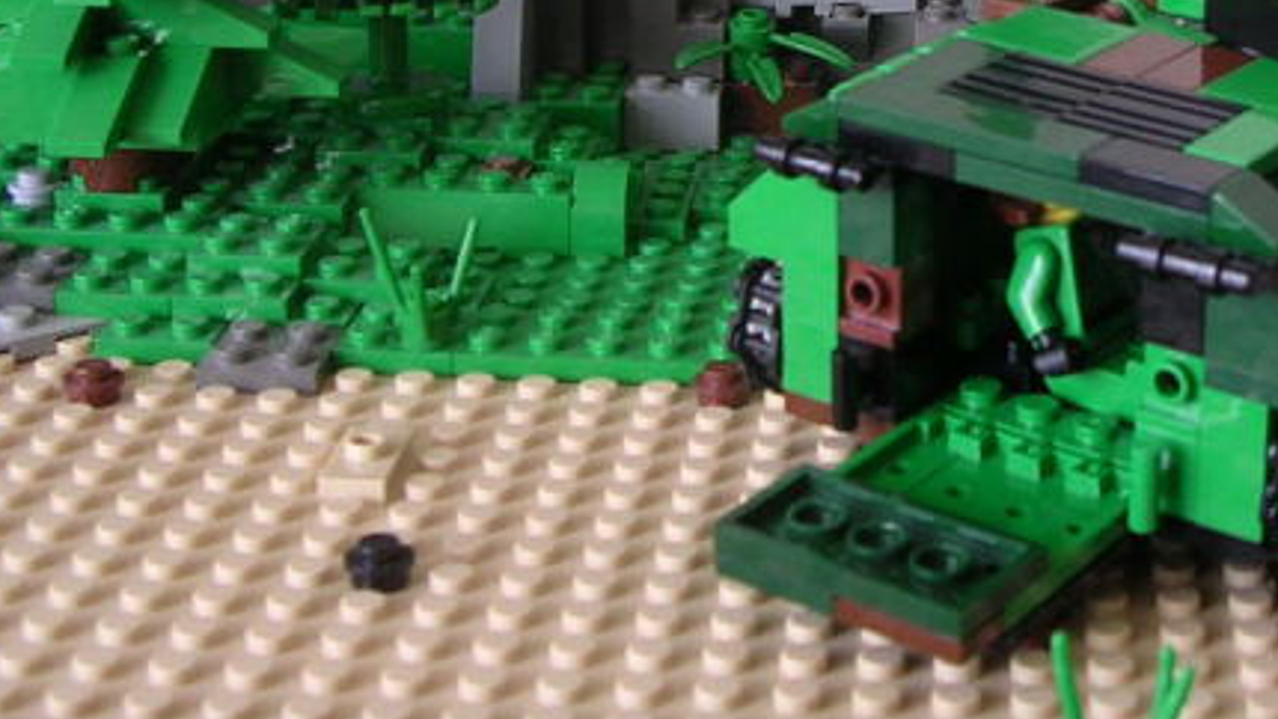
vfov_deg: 15.2
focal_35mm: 77
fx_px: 2610
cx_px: 1147
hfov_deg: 26.6
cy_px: -137
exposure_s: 1/15
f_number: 2.8
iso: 100
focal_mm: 5.8
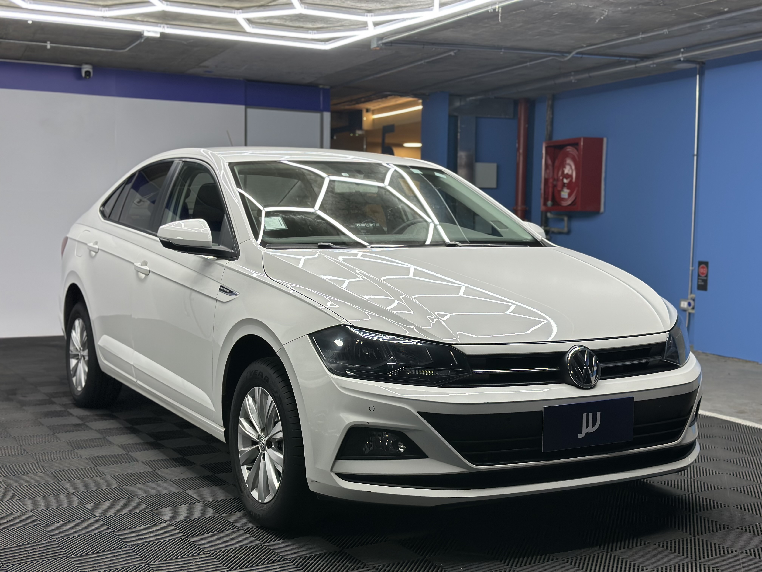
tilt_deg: -4.4
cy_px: 286
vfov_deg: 30.3
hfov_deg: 39.7
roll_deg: -0.7
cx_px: 381
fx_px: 1057
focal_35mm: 48
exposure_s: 1/100
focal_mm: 6.86
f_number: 1.78
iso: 80
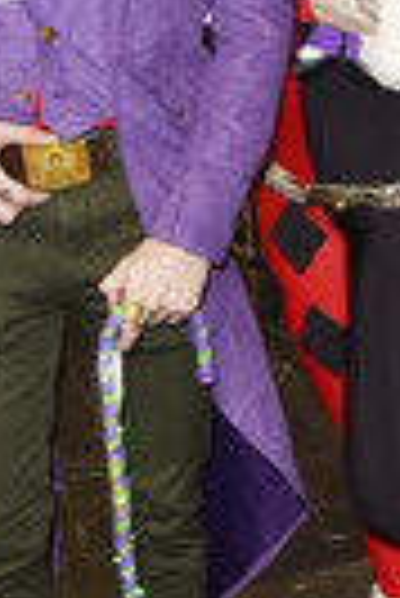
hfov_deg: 18.9
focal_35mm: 72
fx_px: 1197
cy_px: 135
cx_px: 247
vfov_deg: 27.6
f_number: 6.3
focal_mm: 24
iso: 1250
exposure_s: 1/125
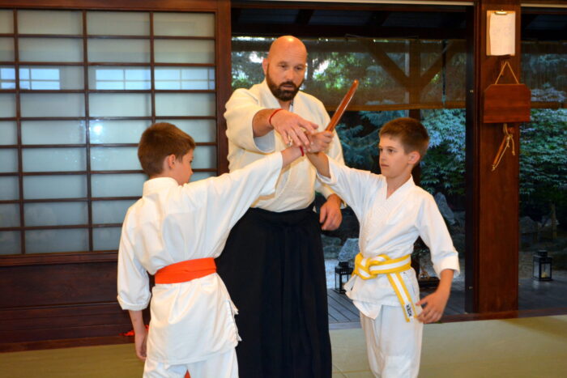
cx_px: 284
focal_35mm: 48
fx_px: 756
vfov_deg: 28.1
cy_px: 189
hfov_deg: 41.1
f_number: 4.8
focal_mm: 32
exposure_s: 1/60
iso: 1600
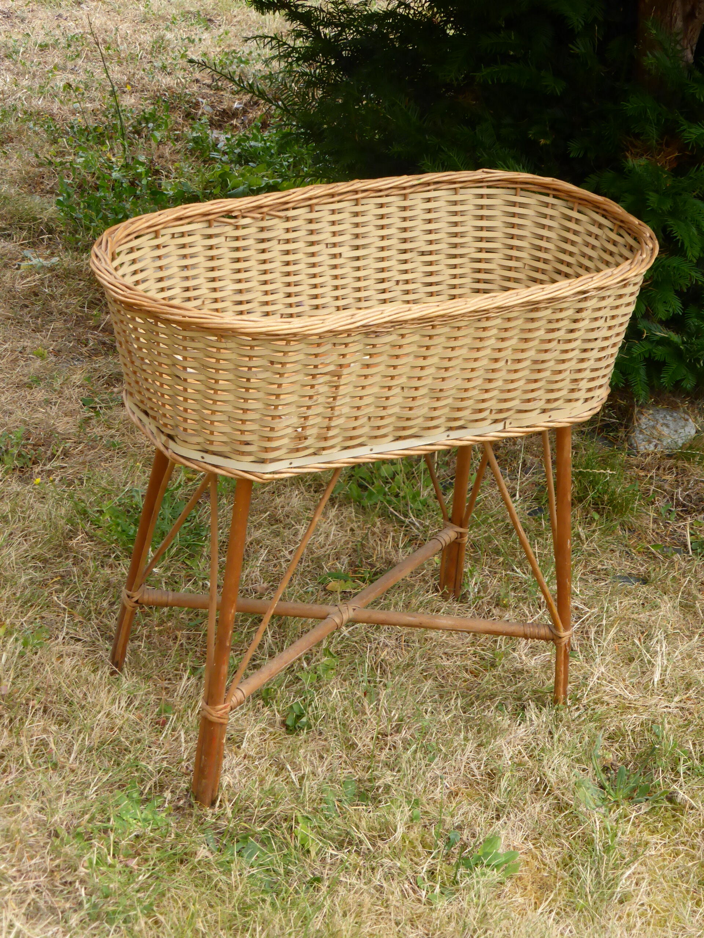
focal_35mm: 79
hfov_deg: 18.7
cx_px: 352
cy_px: 469
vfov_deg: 24.7
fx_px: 2142
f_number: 5
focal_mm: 13.3
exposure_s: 1/250
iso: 200
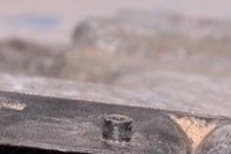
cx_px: 163
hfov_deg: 10.1
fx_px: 1307
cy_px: 232
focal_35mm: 204
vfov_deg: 6.6
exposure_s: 1/160
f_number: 8
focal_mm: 23
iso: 1600
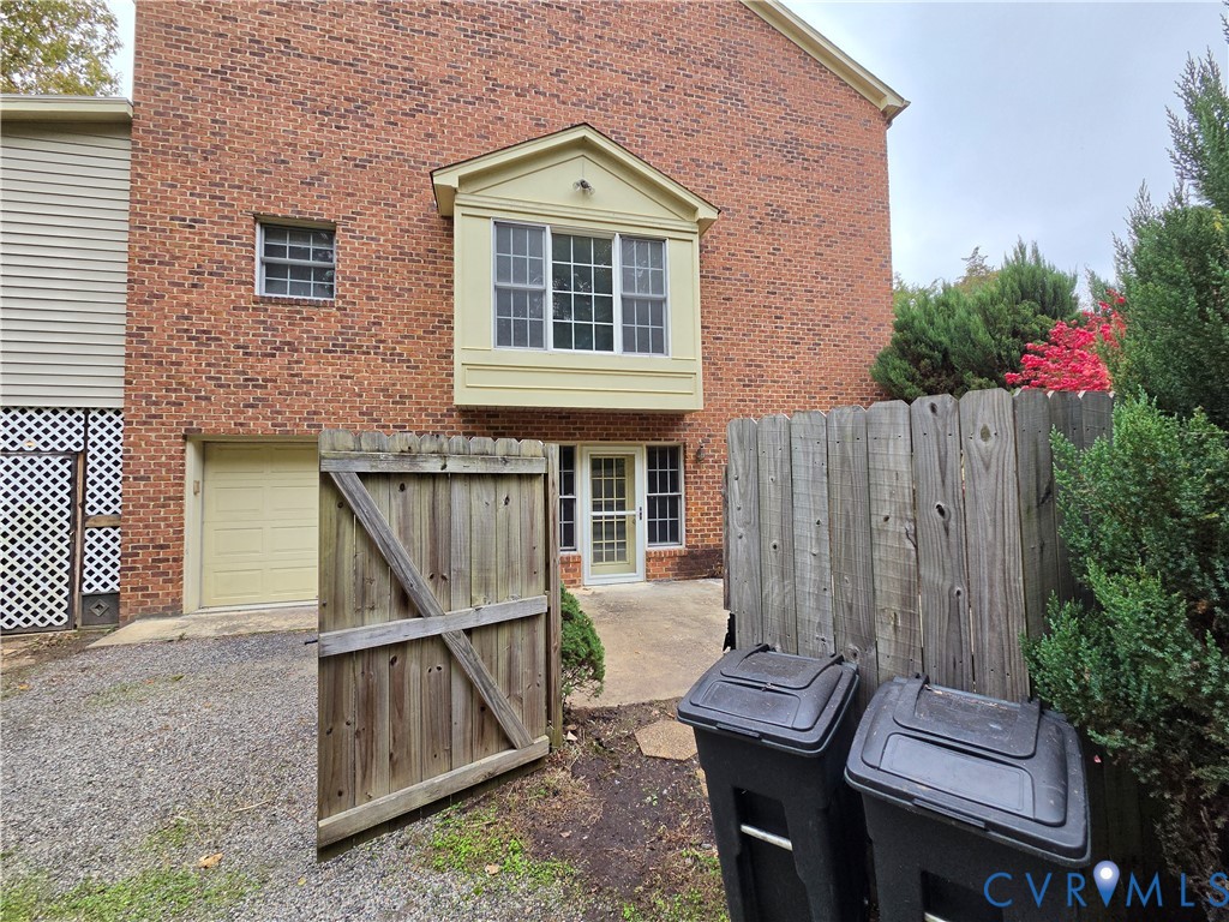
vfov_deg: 89.9
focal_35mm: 13
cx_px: 614
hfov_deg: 106.2
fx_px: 462
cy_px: 461
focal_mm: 2.2
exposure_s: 1/456
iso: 100
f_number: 2.2
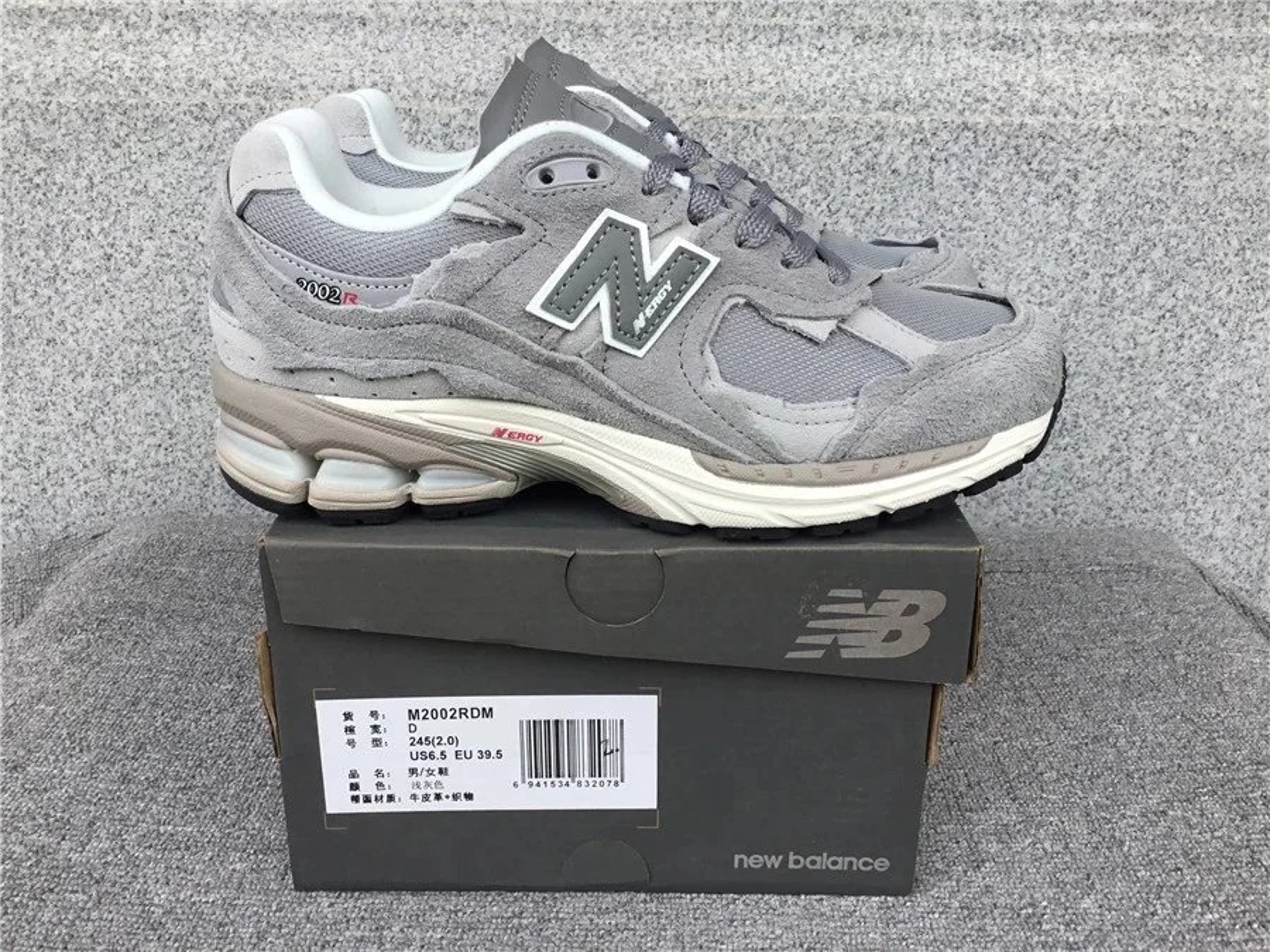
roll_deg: -0.9
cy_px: 476
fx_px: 1137
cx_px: 635
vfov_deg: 45.4
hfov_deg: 58.4
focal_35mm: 31
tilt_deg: -21.0
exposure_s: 1/299
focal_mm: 3.3
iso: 25
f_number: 2.4
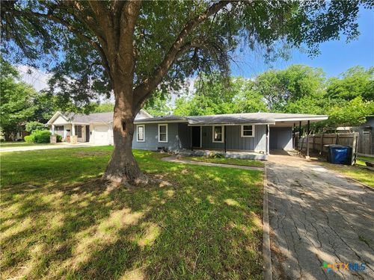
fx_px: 140
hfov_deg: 106.2
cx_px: 187
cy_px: 140
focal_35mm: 13
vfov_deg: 89.9
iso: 50
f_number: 2.2
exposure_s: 1/531
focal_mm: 2.2
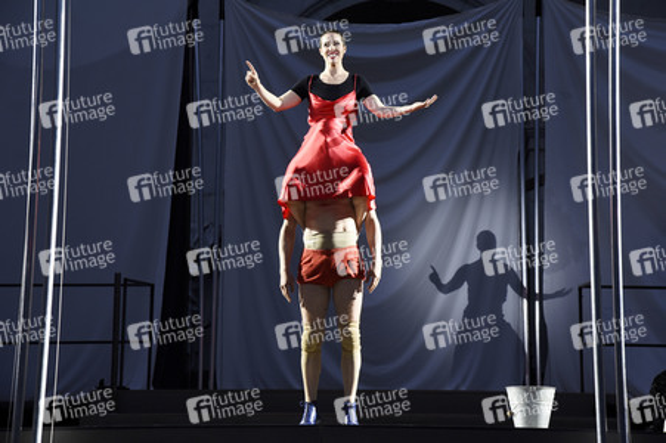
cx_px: 333
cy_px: 222
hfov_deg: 24.8
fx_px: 1516
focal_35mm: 82
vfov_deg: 16.6
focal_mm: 82
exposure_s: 1/60
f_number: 6.3
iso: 640
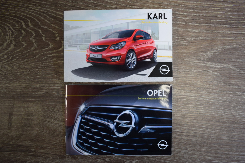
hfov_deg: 57.2
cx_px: 122
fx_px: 225
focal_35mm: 33
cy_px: 82
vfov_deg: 40.0
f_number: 4
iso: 640
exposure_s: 1/60
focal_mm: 22
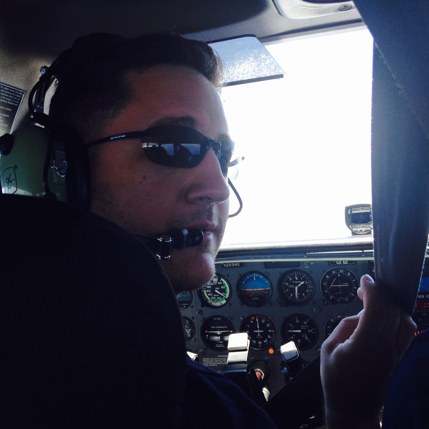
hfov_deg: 38.3
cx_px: 197
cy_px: 226
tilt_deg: +3.2
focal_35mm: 44
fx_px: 617
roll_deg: +3.4
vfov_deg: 38.3
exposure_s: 1/120
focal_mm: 4.28
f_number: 2.4
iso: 50
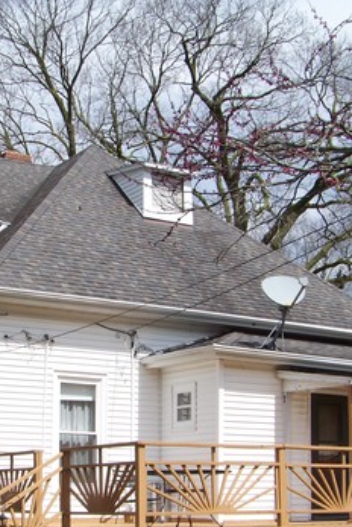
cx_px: 118
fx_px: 1010
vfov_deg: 29.1
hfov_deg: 19.7
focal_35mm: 69
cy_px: 331
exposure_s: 1/800
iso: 67
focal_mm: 5.85
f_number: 4
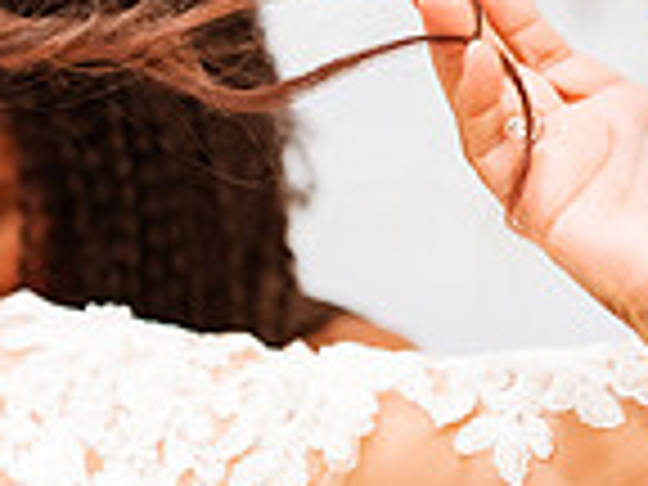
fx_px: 2546
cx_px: -284
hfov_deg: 13.7
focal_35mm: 136
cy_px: 340
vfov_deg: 10.9
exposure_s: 1/400
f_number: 1.8
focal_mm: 35
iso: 1250
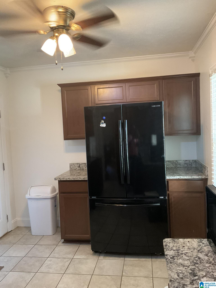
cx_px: 108
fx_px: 241
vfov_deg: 61.7
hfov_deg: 48.2
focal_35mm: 29
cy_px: 144
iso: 250
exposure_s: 1/40
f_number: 1.8
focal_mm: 3
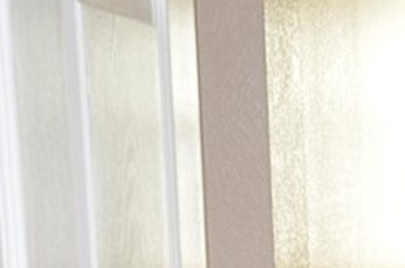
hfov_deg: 17.2
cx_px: 472
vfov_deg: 11.6
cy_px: 360
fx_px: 1280
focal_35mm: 114
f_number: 5.6
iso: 1100
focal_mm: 18
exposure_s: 1/60
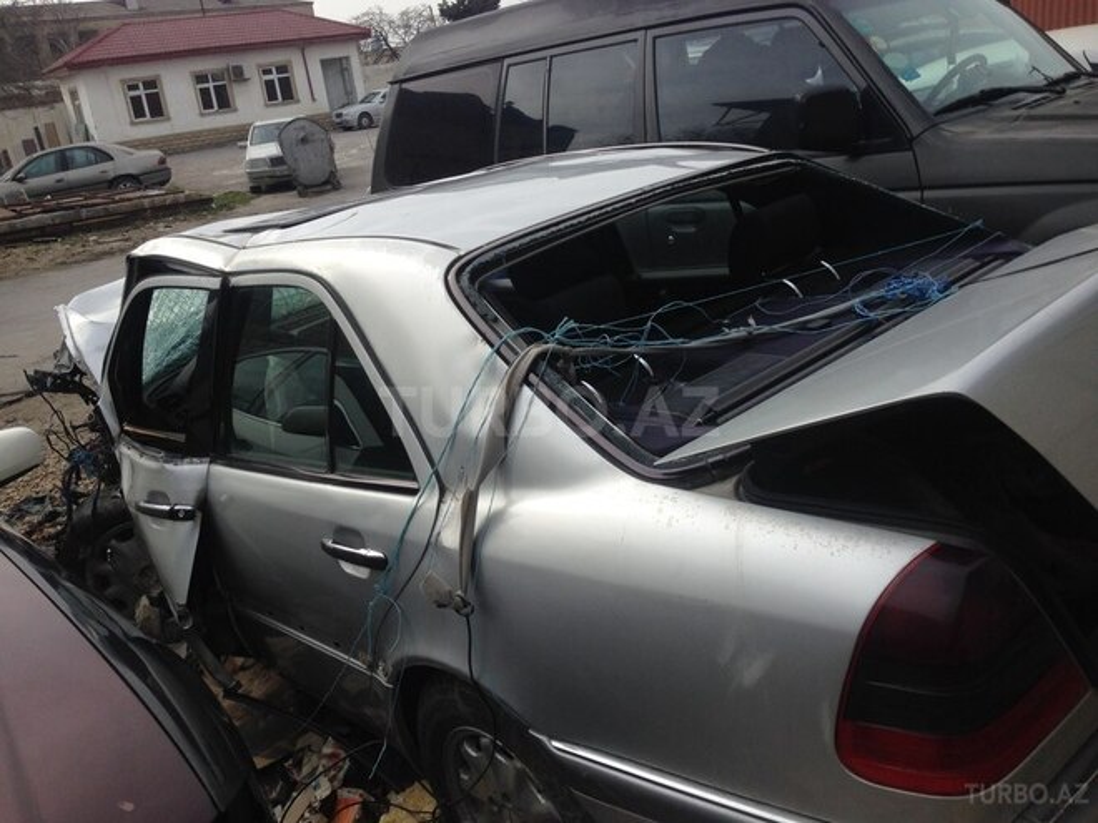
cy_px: 412
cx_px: 549
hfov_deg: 55.4
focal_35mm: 33
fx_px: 1047
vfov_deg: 42.9
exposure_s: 1/1323
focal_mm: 4.12
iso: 50
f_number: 2.4
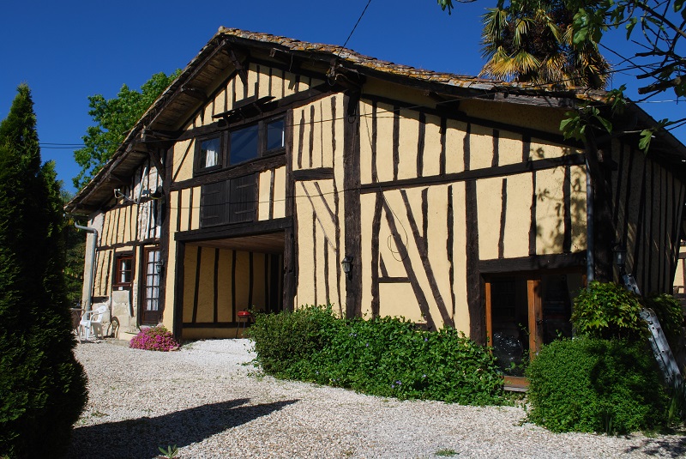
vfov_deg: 40.0
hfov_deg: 57.2
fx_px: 629
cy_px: 230
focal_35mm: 33
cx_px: 343
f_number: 9
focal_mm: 22
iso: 100
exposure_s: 1/320
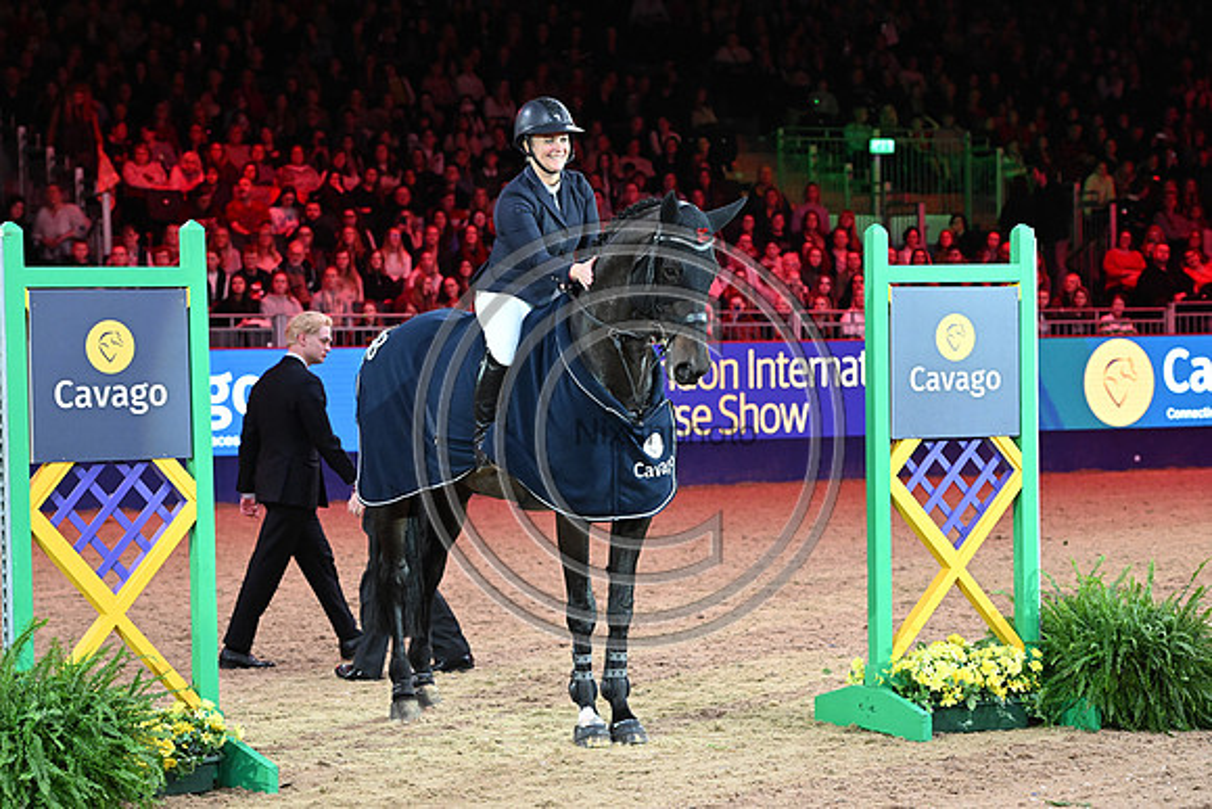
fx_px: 3704
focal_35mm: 110
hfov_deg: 18.6
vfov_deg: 12.5
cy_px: 404
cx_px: 606
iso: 6400
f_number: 5
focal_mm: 110
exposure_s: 1/500
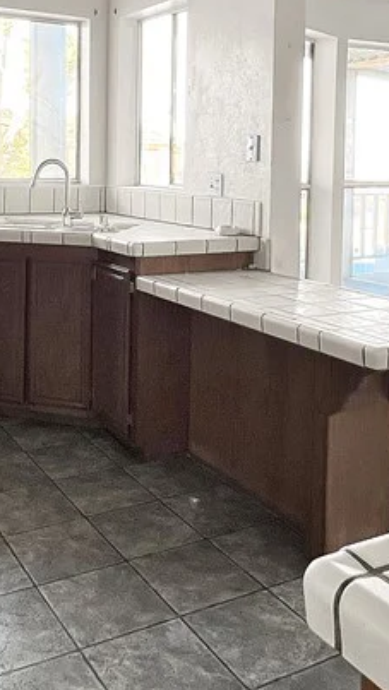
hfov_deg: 32.3
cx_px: 99
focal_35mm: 36
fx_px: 659
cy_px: 171
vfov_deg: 52.8
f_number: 1.8
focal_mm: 1.57
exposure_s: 1/99
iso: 80
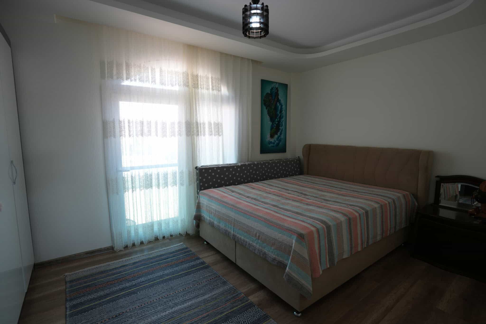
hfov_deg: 93.3
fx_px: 229
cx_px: 243
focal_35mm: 17
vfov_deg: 70.4
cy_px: 162
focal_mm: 17
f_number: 4
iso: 200
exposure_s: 1/60
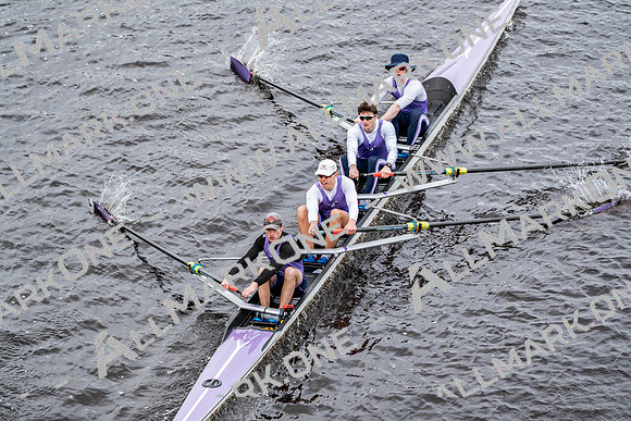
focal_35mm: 200
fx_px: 3506
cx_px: 316
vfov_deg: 6.9
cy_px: 210
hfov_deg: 10.3
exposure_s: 1/2000
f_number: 2.8
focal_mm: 200
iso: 400
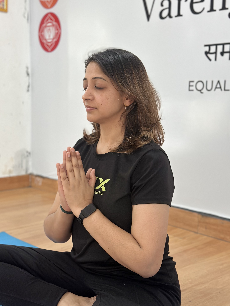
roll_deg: -2.4
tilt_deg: -6.9
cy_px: 152
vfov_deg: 38.9
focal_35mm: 49
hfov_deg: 29.7
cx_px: 113
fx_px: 434
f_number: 1.78
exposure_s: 1/50
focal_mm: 6.86
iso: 250
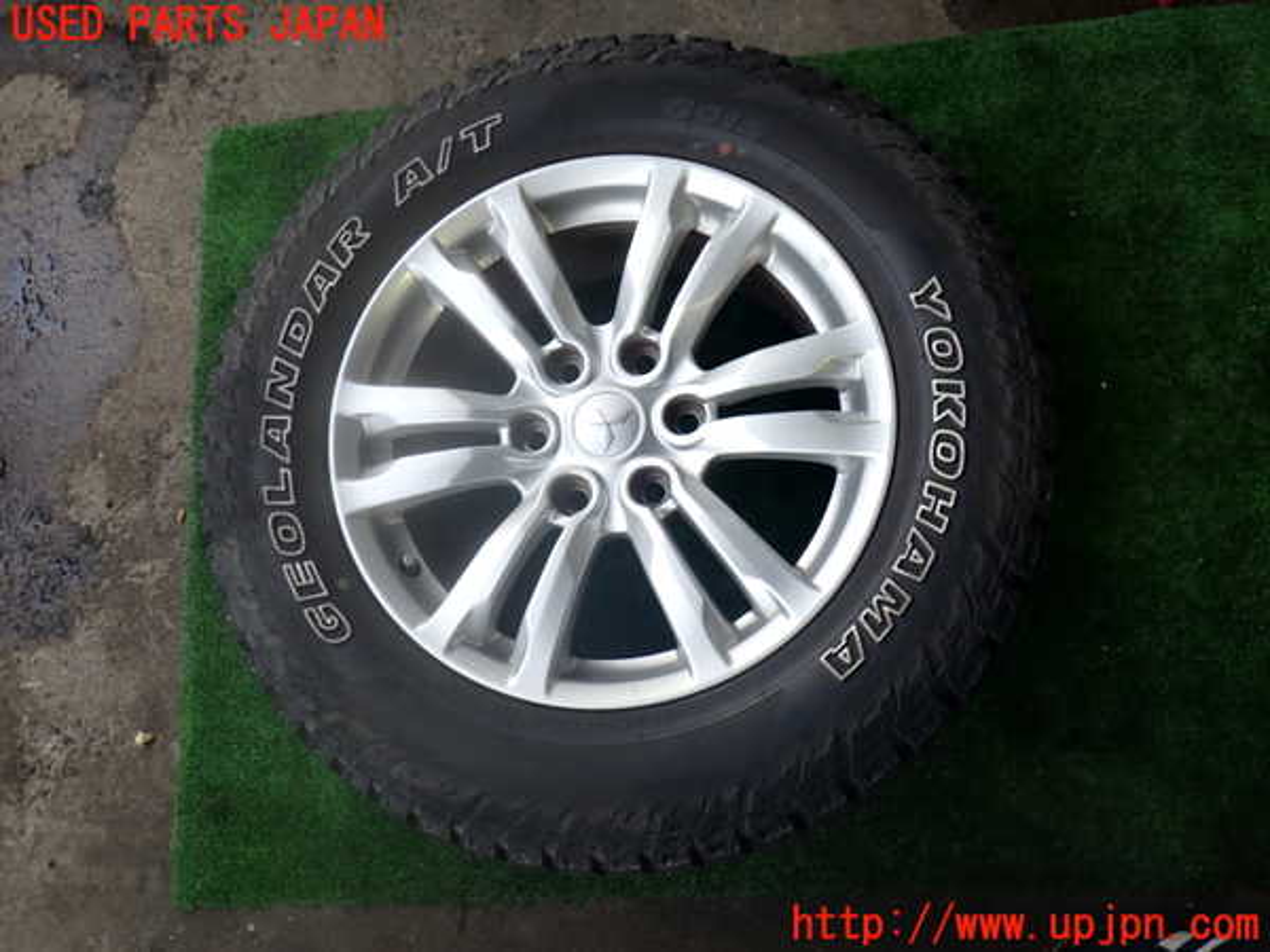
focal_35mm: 30
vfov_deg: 46.8
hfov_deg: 60.0
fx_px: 1101
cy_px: 476
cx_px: 635
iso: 160
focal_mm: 5.4
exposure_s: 1/125
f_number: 2.3
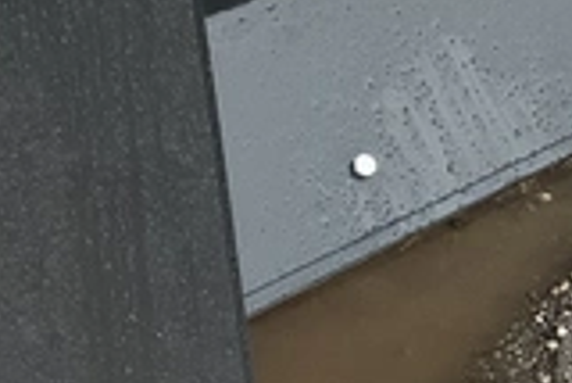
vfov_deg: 9.6
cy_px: -63
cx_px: 694
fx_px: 2242
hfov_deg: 14.1
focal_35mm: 141
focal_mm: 3
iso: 125
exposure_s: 1/60
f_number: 1.8
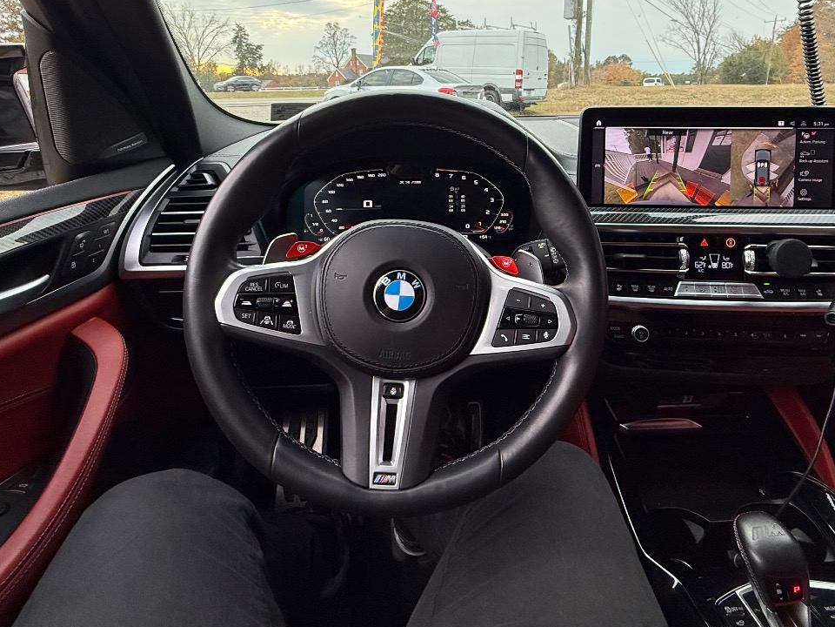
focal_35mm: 21
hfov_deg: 78.8
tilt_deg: -12.8
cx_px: 459
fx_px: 507
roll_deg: +0.1
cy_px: 212
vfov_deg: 62.0
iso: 160
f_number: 2.2
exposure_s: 1/120
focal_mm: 2.22
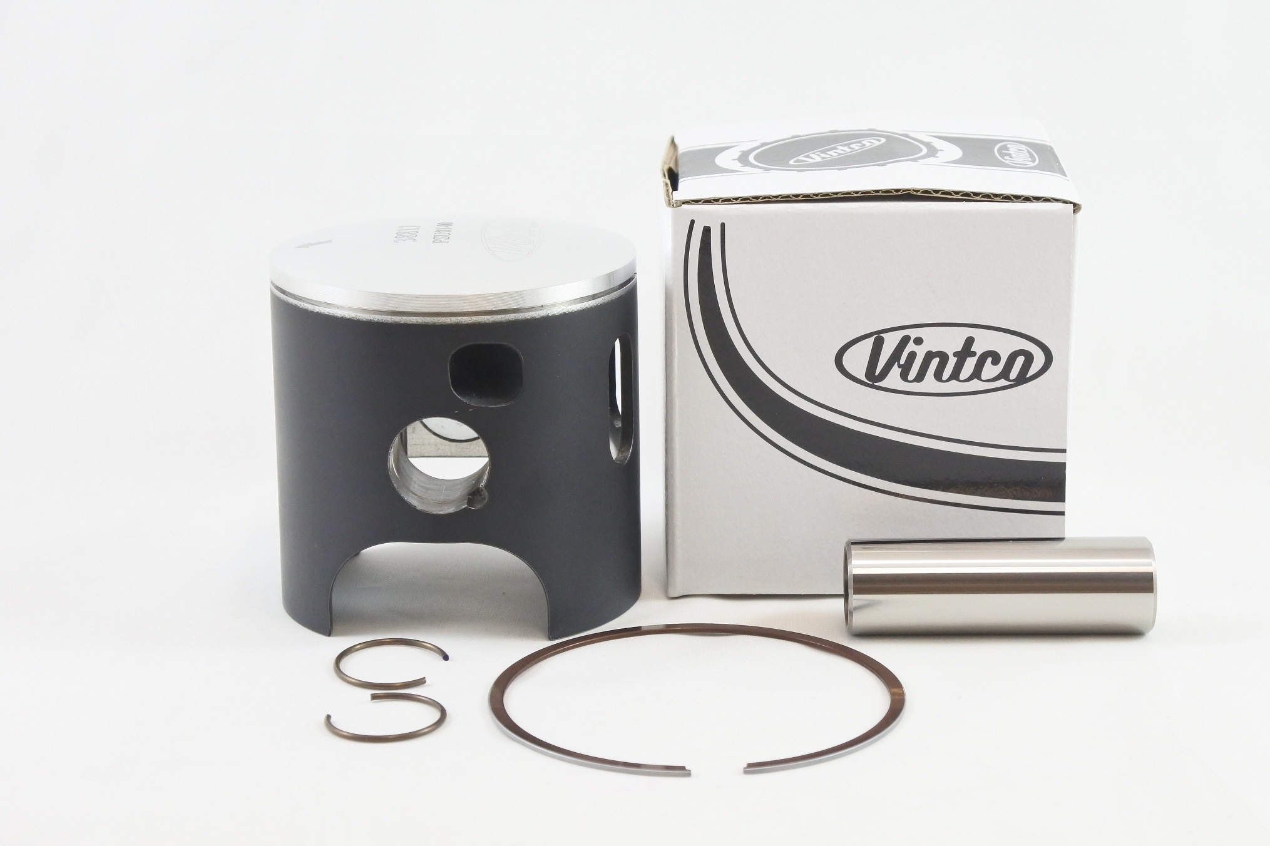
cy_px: 423
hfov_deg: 31.4
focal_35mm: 64
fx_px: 2257
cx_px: 635
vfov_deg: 21.2
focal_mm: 24
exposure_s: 1/125
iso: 800
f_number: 5
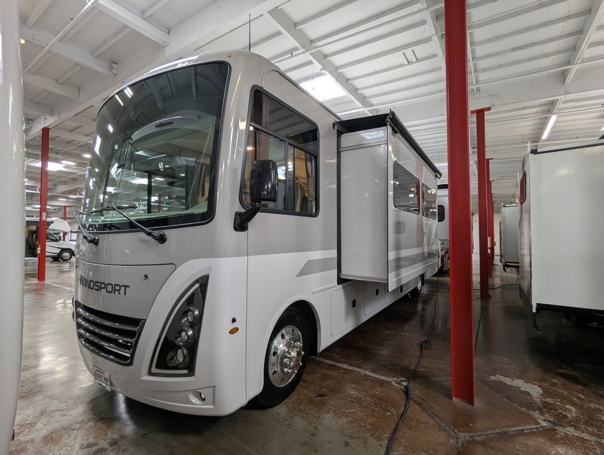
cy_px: 228
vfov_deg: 78.2
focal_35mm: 16
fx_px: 280
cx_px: 302
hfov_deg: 94.4
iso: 87
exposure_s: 1/73.1
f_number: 2.2
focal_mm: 2.35
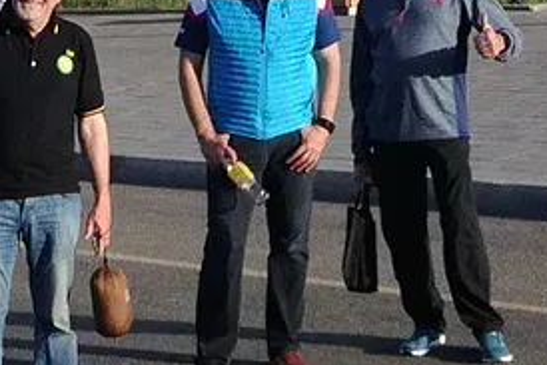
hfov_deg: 16.6
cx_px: 270
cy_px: 501
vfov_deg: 10.8
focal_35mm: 123
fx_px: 1870
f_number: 2
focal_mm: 2.82
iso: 50
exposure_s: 1/591
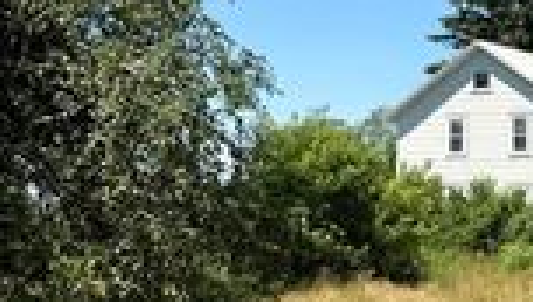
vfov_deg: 14.1
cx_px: 645
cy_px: 170
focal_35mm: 86
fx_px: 1217
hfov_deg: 22.7
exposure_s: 1/3584
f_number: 1.78
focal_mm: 6.76
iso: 80
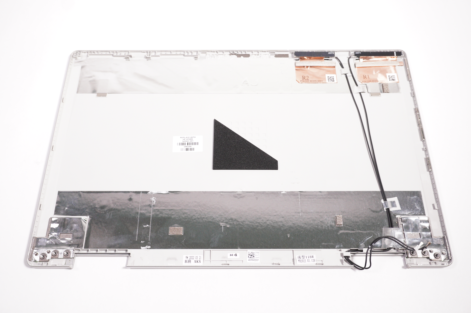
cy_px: 156
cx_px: 236
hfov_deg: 55.1
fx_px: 451
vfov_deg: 38.3
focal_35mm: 34
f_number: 5.6
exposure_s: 1/200
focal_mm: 23
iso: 1600
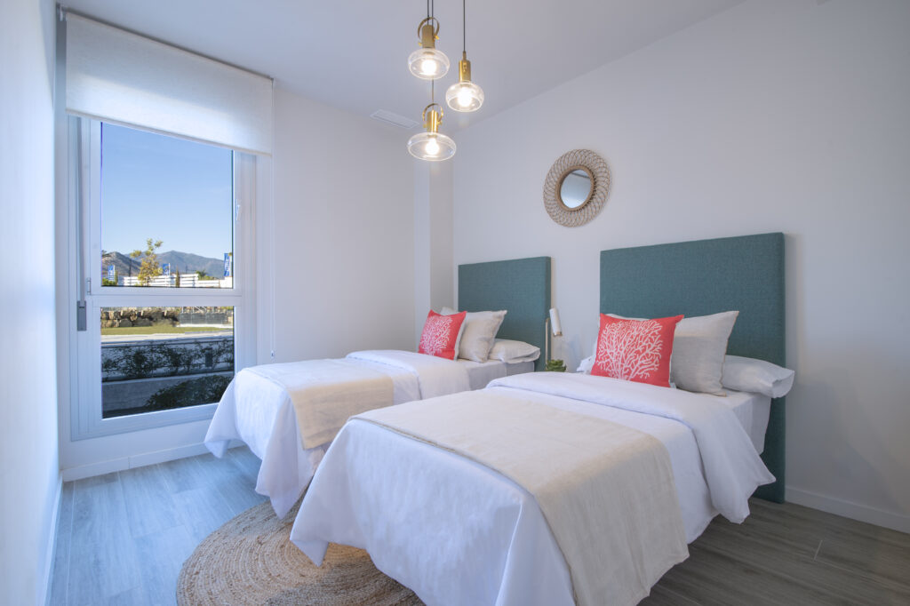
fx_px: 404
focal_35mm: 16
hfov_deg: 96.8
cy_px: 303
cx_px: 455
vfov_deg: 73.7
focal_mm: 16
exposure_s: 1/2
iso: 100
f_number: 11
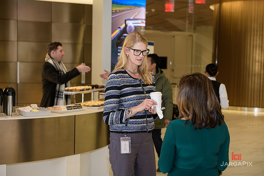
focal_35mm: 55
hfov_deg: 36.2
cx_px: 132
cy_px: 88
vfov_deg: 24.6
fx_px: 403
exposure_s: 1/125
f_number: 3.2
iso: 400
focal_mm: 55
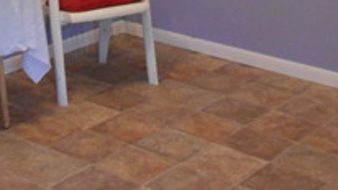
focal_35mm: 88
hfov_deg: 23.8
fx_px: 789
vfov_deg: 13.1
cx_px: 64
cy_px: -82
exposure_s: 1/30
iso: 400
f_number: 3.2
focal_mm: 4.6
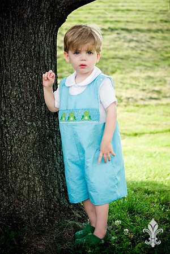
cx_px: 85
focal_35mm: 82
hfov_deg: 16.6
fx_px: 584
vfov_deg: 24.6
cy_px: 127
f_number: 2.8
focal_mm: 55
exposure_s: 1/800
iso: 200
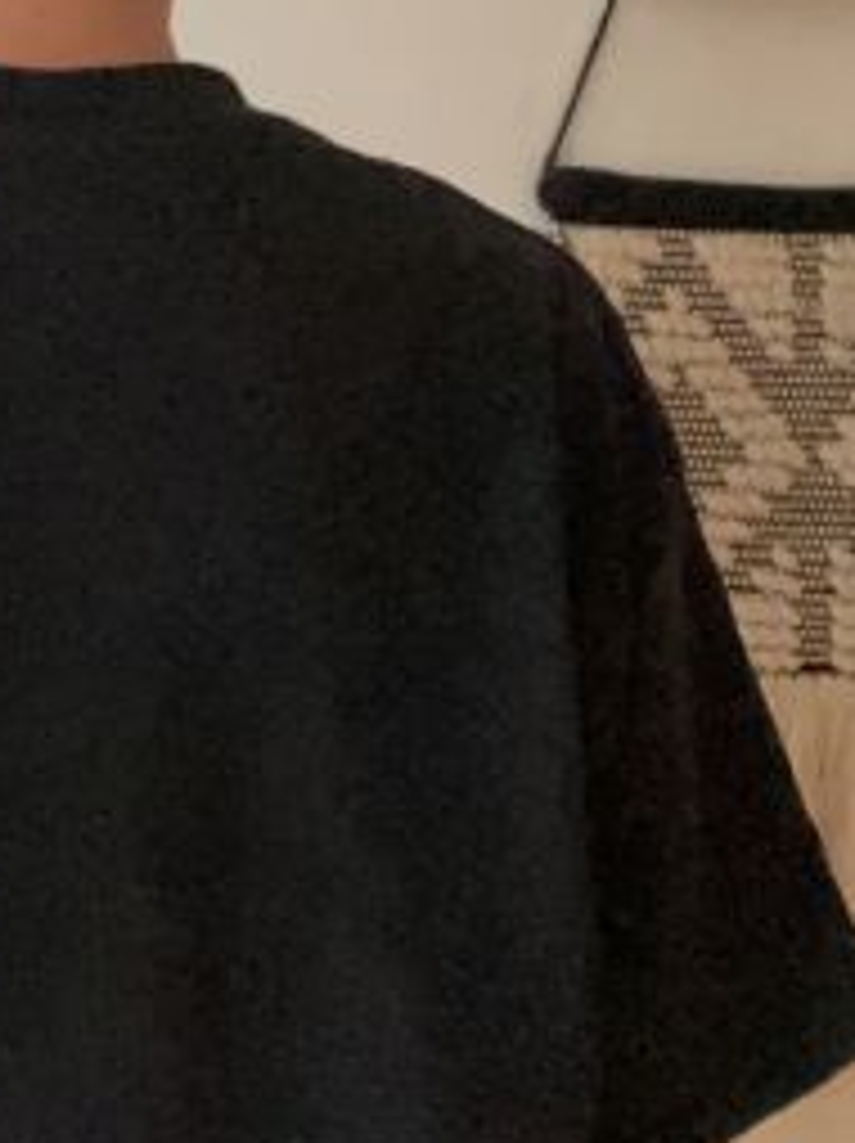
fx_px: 2342
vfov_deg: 26.3
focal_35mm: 71
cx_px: -130
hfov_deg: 19.6
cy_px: 72
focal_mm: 2.71
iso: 1000
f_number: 2.2
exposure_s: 1/17
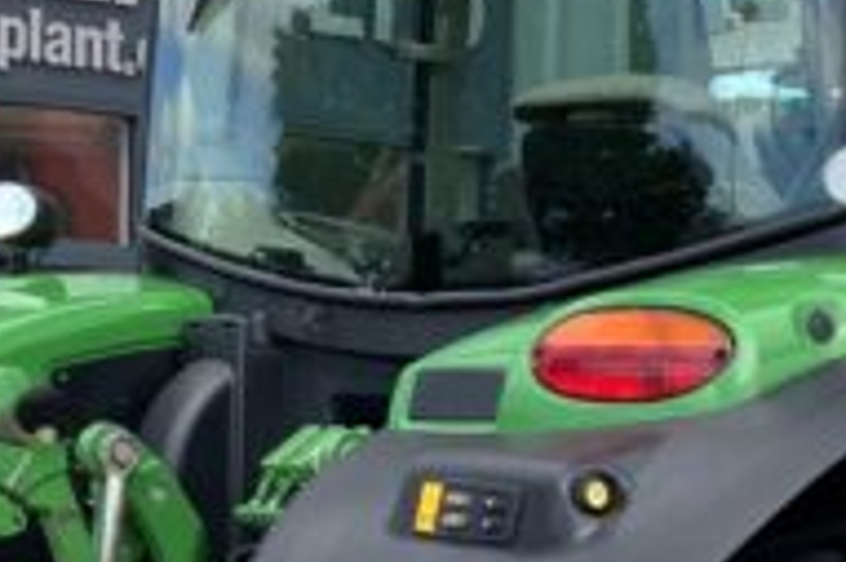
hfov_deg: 12.2
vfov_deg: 8.4
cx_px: 1205
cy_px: 712
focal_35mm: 162
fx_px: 3804
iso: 16
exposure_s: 1/816
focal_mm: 3
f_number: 1.8
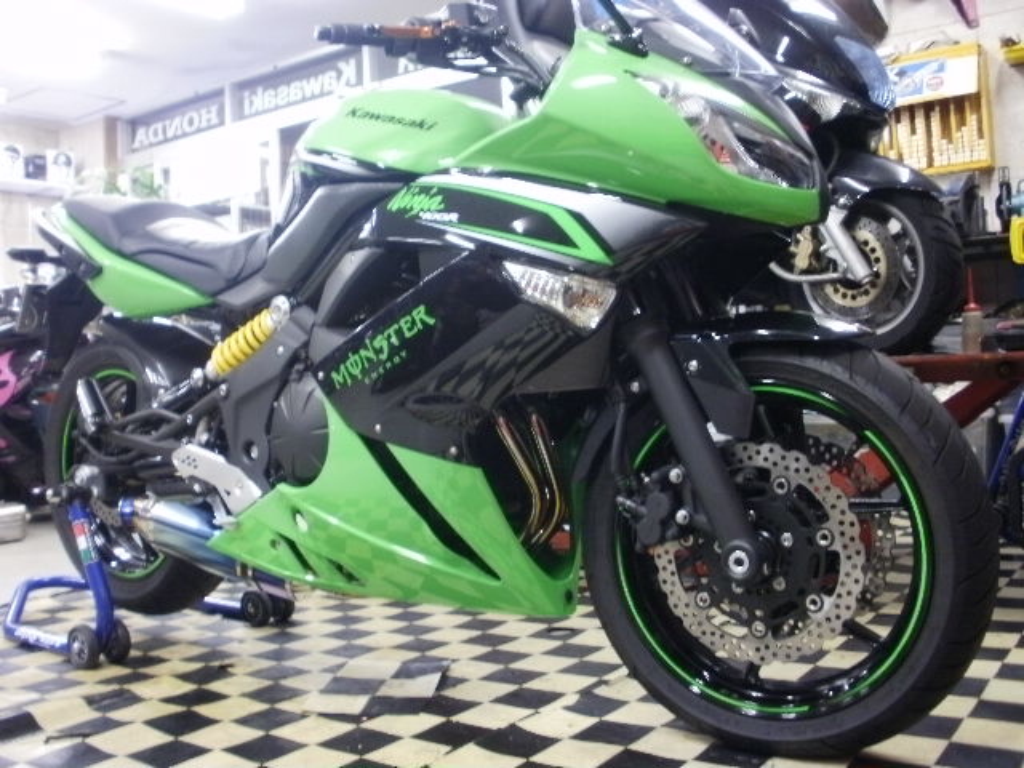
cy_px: 384
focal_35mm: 36
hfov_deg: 51.4
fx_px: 1065
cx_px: 512
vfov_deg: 39.7
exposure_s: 1/2
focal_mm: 6.3
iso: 125
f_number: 3.5
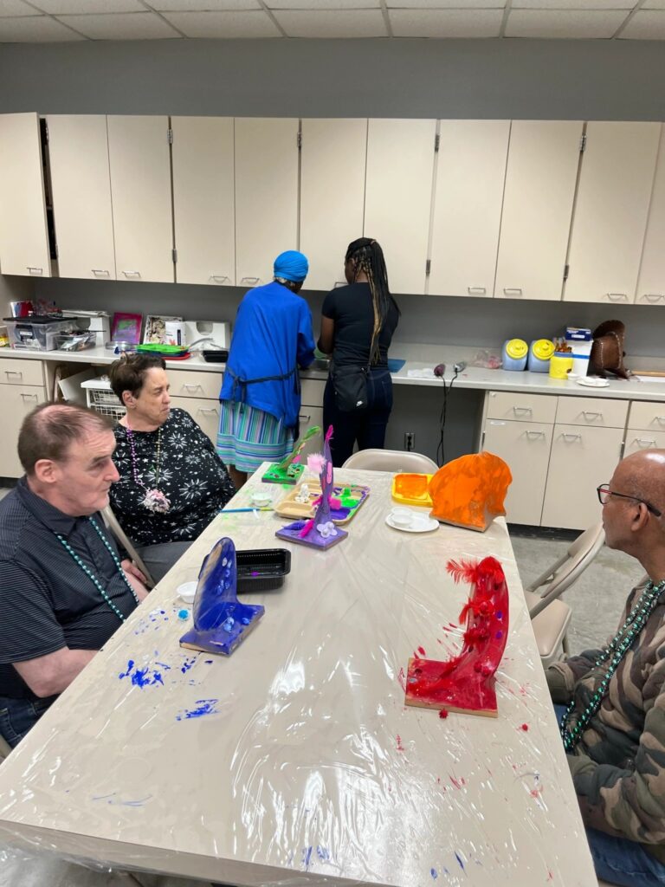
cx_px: 332
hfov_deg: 53.1
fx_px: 666
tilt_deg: -11.7
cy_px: 444
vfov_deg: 67.3
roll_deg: -5.2
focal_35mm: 26
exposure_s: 1/60
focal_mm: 5.1
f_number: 1.6
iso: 64
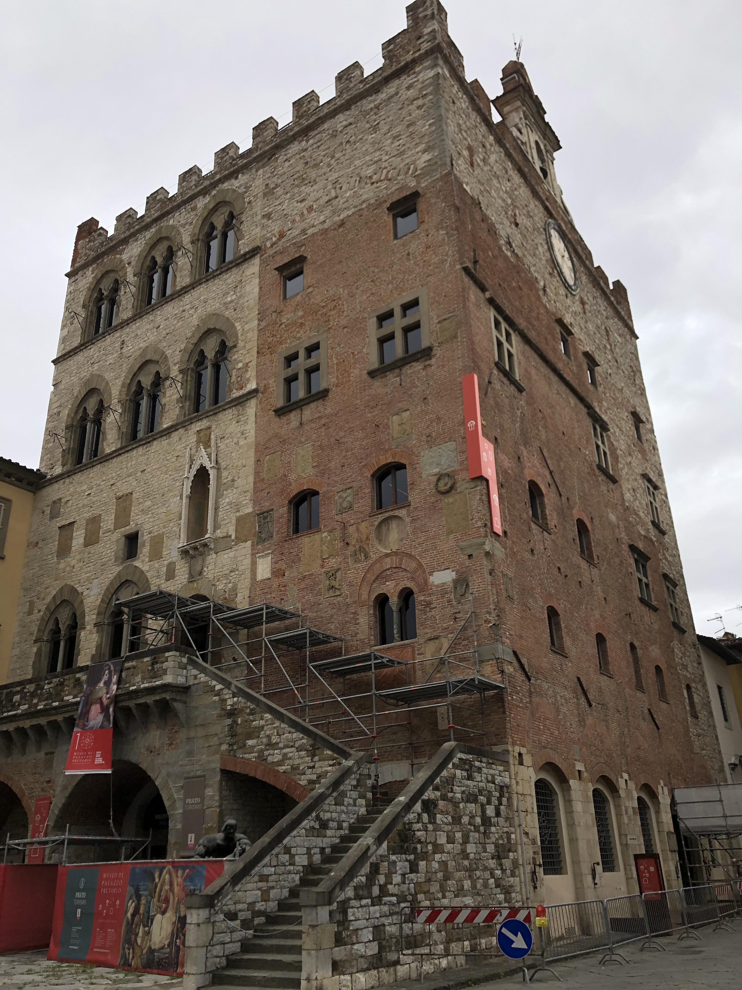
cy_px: 495
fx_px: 800
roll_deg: +1.5
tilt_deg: +25.9
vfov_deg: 63.4
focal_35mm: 28
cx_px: 371
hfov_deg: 49.7
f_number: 1.8
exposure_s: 1/1171
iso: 20
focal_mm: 4
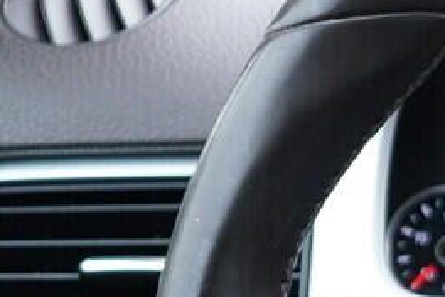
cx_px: 806
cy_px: 506
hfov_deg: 9.9
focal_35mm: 196
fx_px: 2423
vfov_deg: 6.9
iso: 320
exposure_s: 1/40
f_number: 2.8
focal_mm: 24
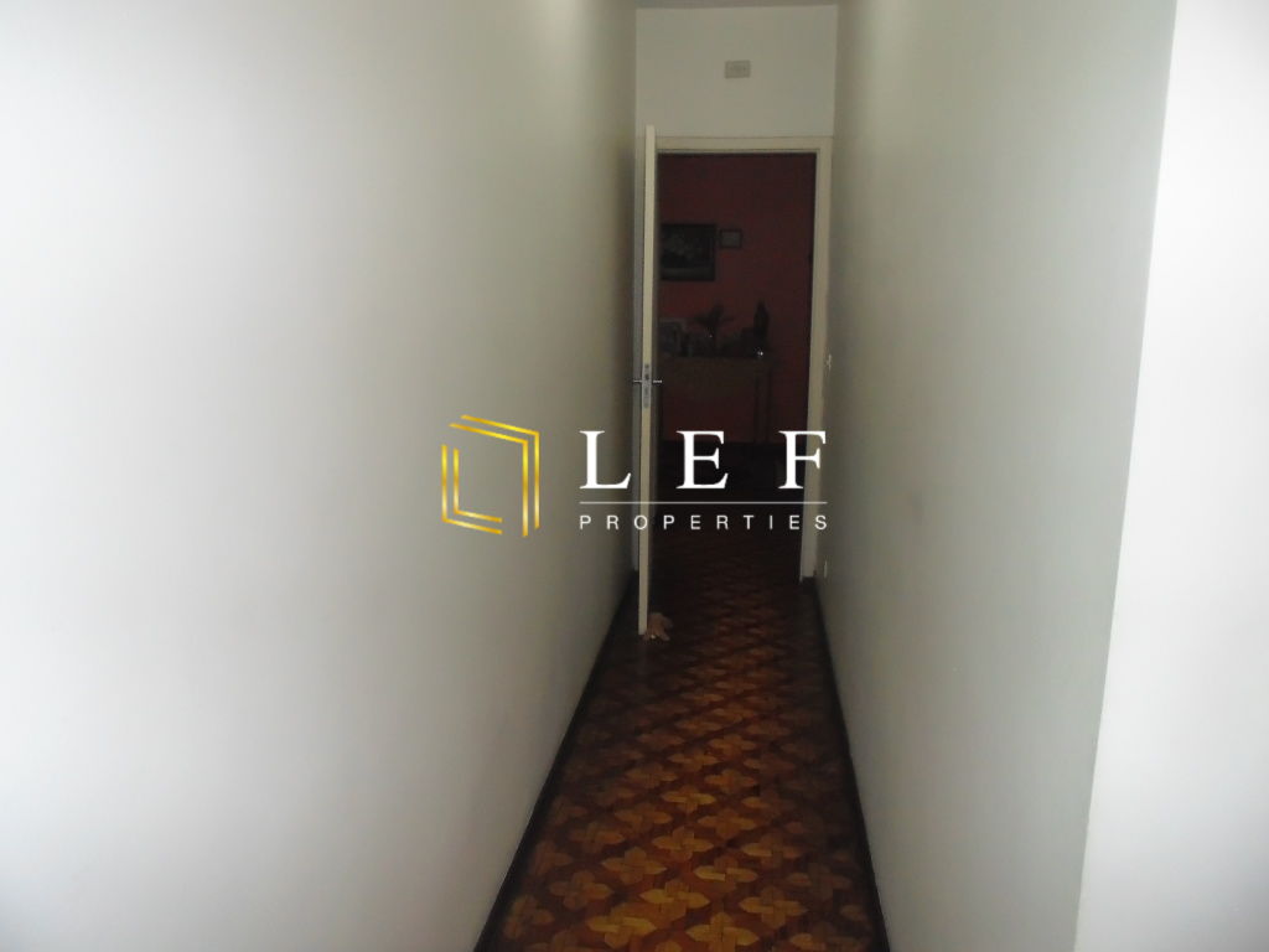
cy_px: 476
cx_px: 634
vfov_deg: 53.1
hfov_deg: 67.3
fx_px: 953
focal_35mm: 26
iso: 400
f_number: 3.5
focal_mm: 4.6
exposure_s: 1/30
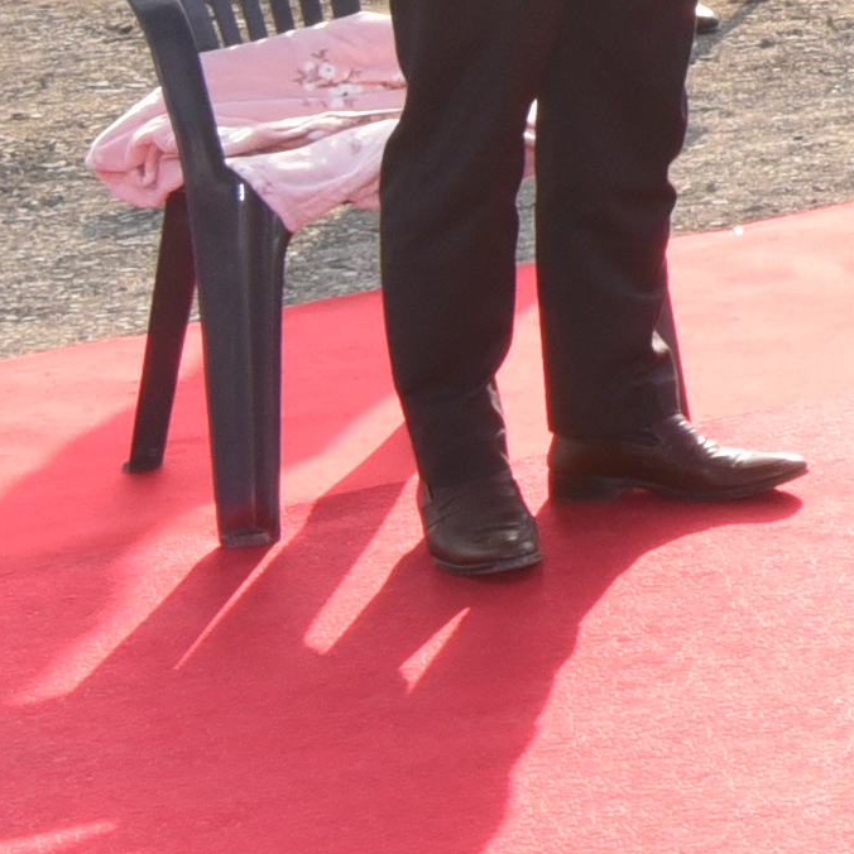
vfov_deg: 8.8
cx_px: 2582
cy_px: -435
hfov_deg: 7.8
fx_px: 5387
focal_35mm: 193
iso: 1250
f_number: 22
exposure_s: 1/200
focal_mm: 34
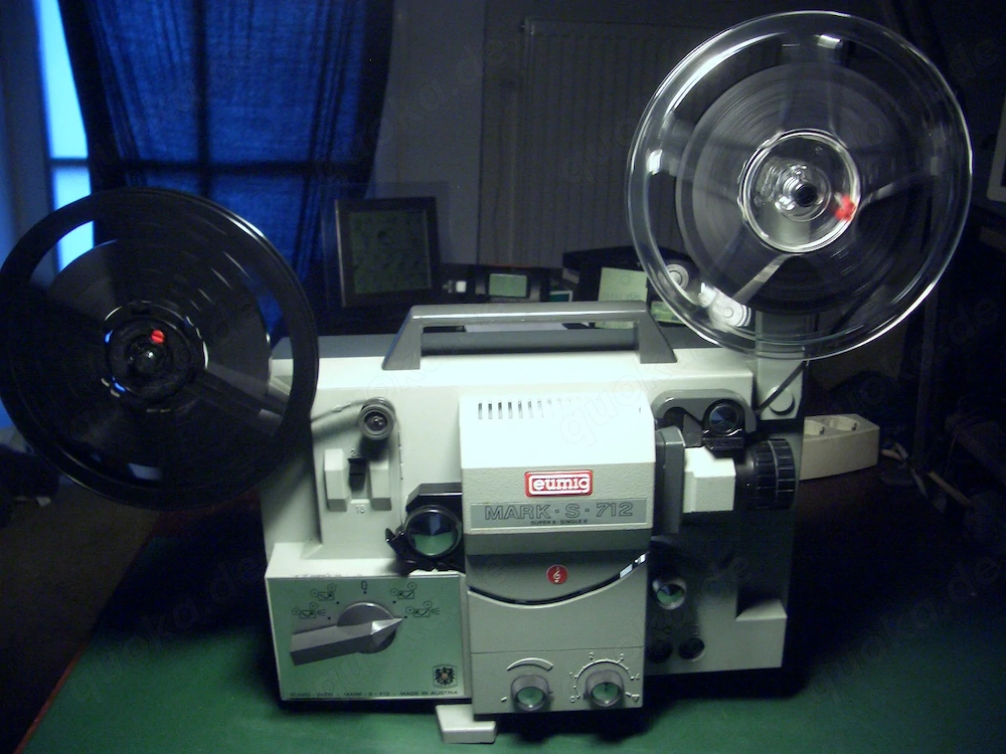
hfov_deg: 52.6
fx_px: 1017
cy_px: 377
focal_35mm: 35
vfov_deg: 40.7
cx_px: 503
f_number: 2.6
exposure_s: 1/13
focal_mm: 5.8
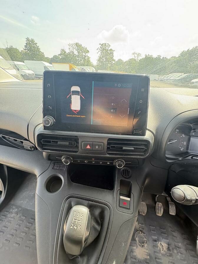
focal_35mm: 14
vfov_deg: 102.1
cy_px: 132
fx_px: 107
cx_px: 99
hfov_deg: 85.7
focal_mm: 2.22
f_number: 2.2
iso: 125
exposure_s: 1/99
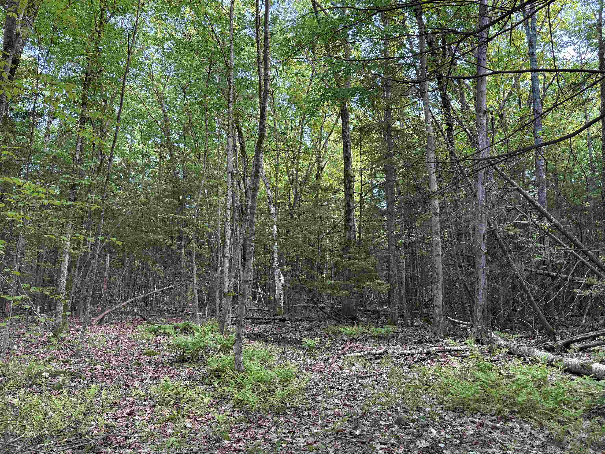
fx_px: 454
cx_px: 302
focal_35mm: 26
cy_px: 227
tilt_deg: +8.4
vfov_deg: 53.1
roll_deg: -1.3
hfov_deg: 67.3
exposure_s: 1/108
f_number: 1.6
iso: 125
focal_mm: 5.96
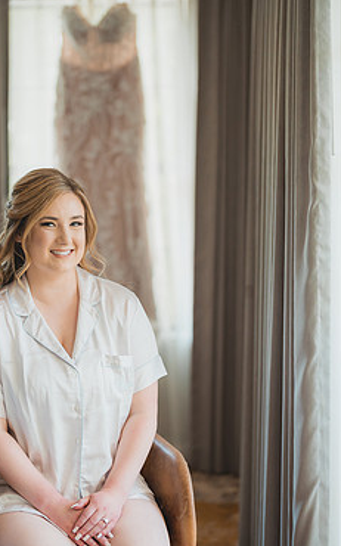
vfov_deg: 25.8
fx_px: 1190
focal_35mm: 80
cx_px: 102
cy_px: 283
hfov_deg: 16.2
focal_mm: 50
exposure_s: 1/500
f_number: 1.2
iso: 400
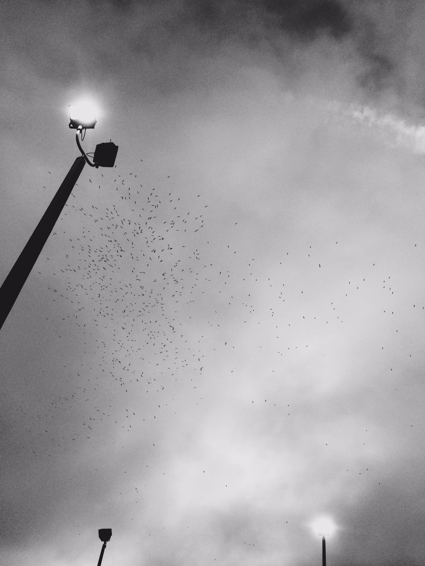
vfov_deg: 60.0
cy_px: 283
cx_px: 212
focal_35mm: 30
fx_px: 491
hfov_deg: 46.8
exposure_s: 1/354
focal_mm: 4.12
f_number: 2.2
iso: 32
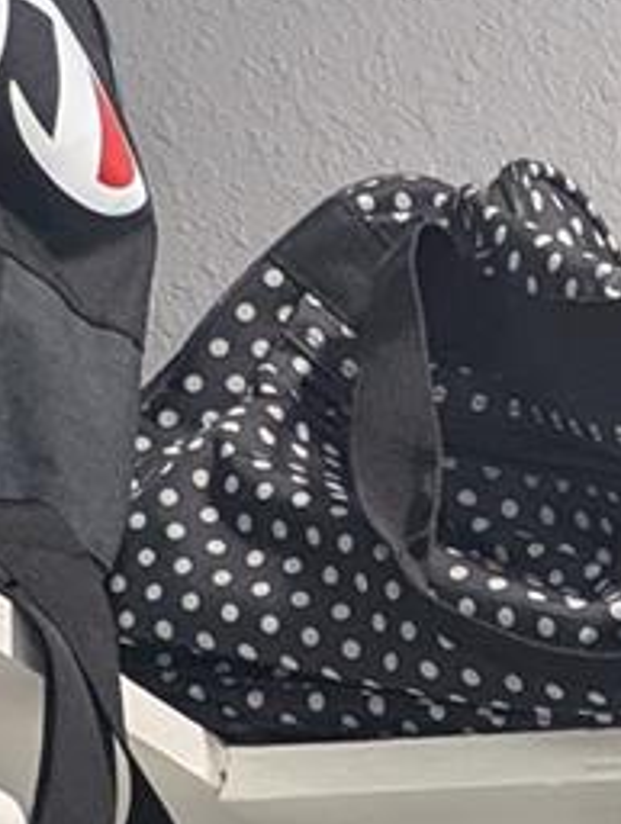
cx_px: 1179
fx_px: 3433
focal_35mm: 144
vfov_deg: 11.1
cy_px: 2089
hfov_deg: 9.7
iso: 270
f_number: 1.85
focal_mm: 6.81
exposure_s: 1/60
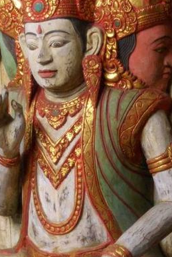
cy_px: 158
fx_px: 824
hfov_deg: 11.9
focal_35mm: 115
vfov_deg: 17.7
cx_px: 78
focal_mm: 35
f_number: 4
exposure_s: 1/25
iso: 400
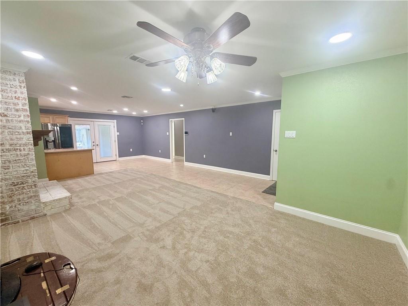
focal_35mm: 14
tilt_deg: -6.6
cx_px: 204
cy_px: 153
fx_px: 165
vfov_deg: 85.7
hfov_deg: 102.1
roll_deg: +0.4
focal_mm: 2.22
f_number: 2.2
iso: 160
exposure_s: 1/60
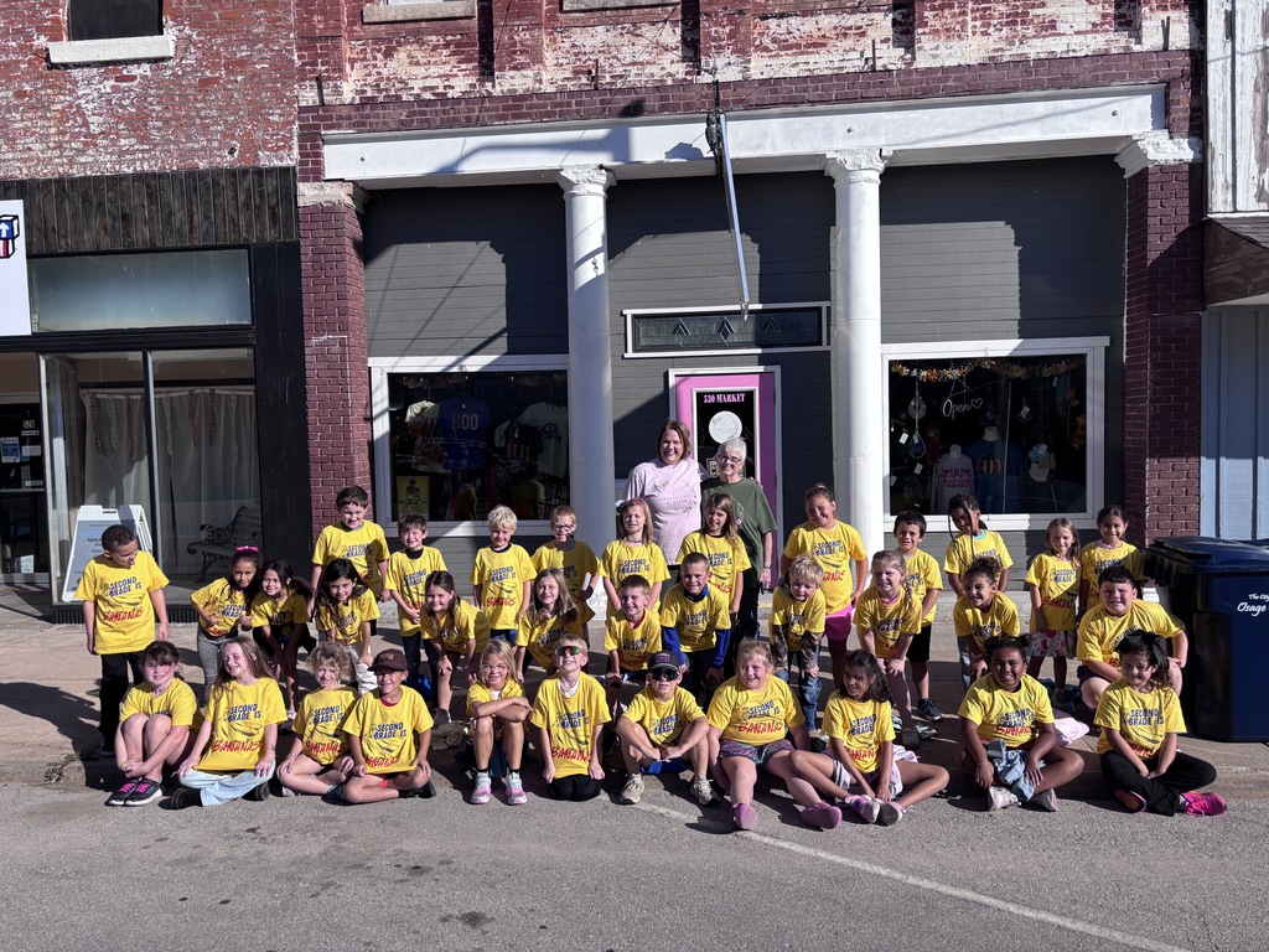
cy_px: 476
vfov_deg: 53.1
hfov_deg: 67.3
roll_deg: +1.5
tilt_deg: -3.5
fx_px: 953
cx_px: 634
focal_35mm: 26
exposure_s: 1/4425
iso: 50
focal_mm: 5.96
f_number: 1.6
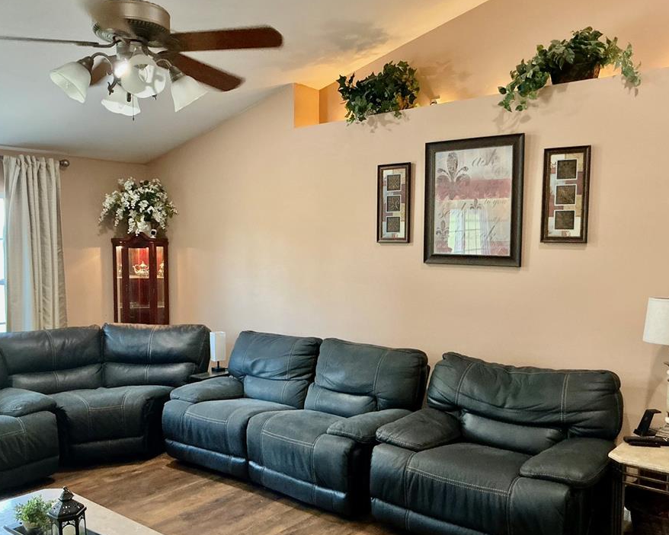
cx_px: 296
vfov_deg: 44.5
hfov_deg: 54.1
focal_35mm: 33
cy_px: 283
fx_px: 654
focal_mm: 3
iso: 250
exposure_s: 1/60
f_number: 1.8
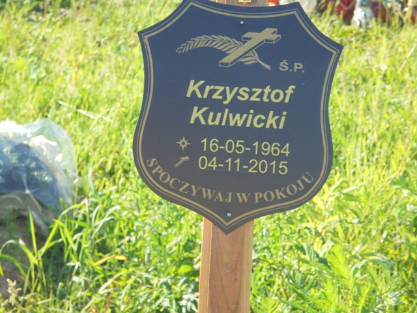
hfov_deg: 12.7
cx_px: 208
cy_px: 156
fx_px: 1879
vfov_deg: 9.5
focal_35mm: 156
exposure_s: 1/125
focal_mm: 27.6
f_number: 6.5
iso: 100
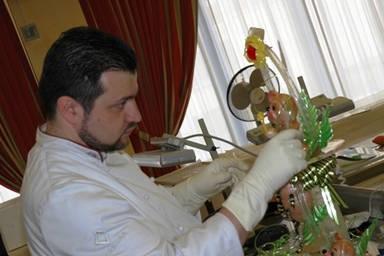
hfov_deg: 24.6
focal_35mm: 82
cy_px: 128
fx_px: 879
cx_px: 192
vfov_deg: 16.5
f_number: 13
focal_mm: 55
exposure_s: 1/8
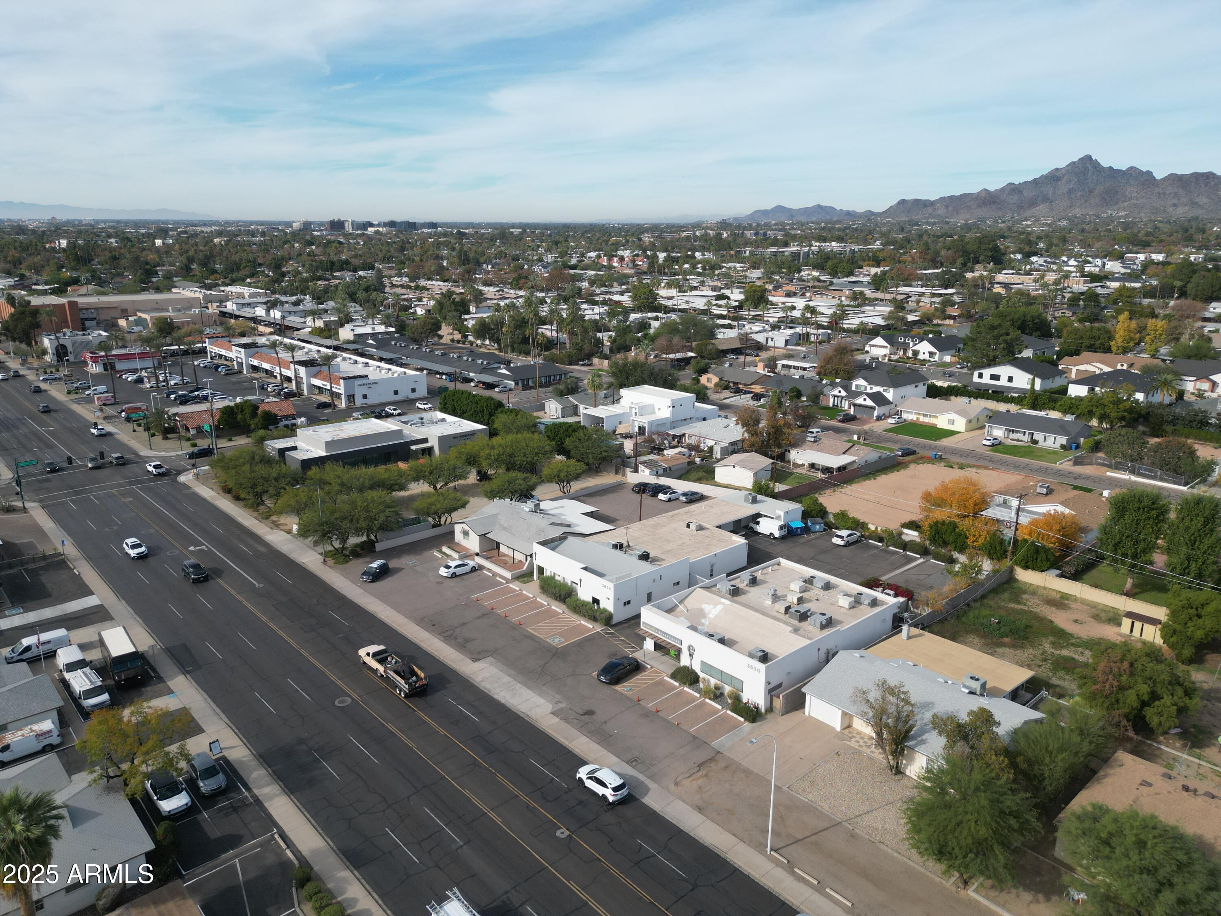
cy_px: 458
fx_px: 847
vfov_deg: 56.8
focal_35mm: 24
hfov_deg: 71.6
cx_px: 610
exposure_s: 1/3000
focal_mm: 6.72
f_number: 1.7
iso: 140
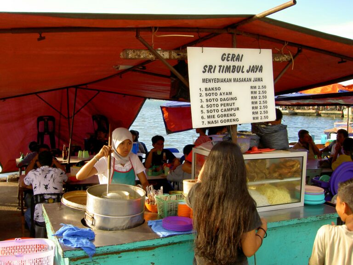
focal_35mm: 38
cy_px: 132
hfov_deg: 49.0
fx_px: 388
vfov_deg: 37.7
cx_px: 176
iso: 50
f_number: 4.9
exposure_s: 1/100
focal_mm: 6.3
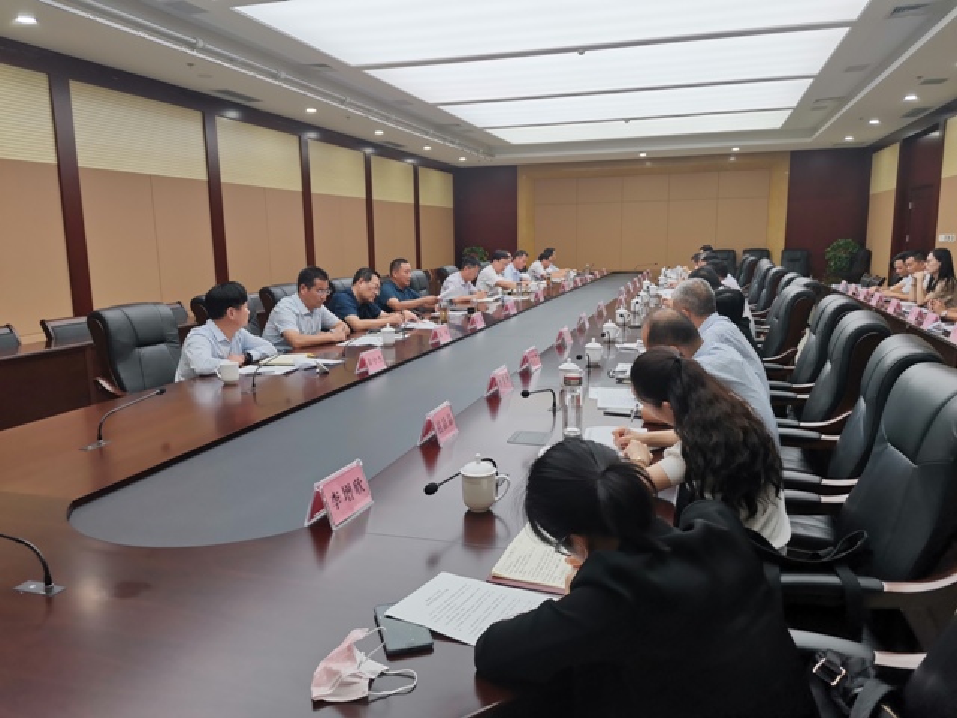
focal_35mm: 26
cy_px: 359
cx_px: 478
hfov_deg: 67.3
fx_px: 719
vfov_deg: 53.1
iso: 64
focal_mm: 4.75
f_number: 1.8
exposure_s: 1/100
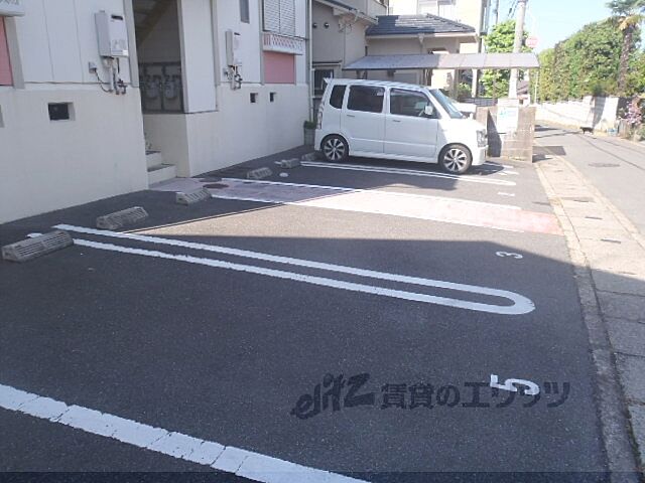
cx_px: 322
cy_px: 242
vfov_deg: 49.7
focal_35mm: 28
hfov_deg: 63.4
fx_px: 522
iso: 80
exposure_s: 1/200
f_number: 4.5
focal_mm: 5
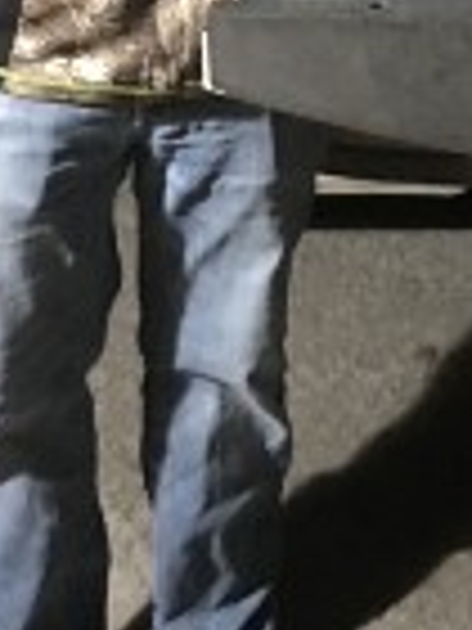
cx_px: 539
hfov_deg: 17.1
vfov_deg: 21.3
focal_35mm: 83
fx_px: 1509
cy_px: -198
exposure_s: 1/4
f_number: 2.2
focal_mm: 4.15
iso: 200
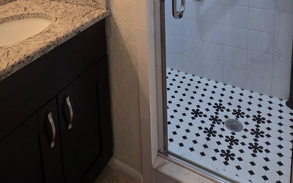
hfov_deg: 62.4
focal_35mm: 30
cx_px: 119
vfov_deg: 33.3
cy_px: -41
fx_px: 240
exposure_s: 1/60
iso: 100
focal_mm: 2.2
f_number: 2.2
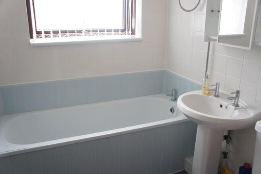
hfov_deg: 57.3
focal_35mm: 33
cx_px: 130
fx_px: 239
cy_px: 87
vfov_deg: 39.9
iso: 200
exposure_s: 1/40
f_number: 4
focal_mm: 22
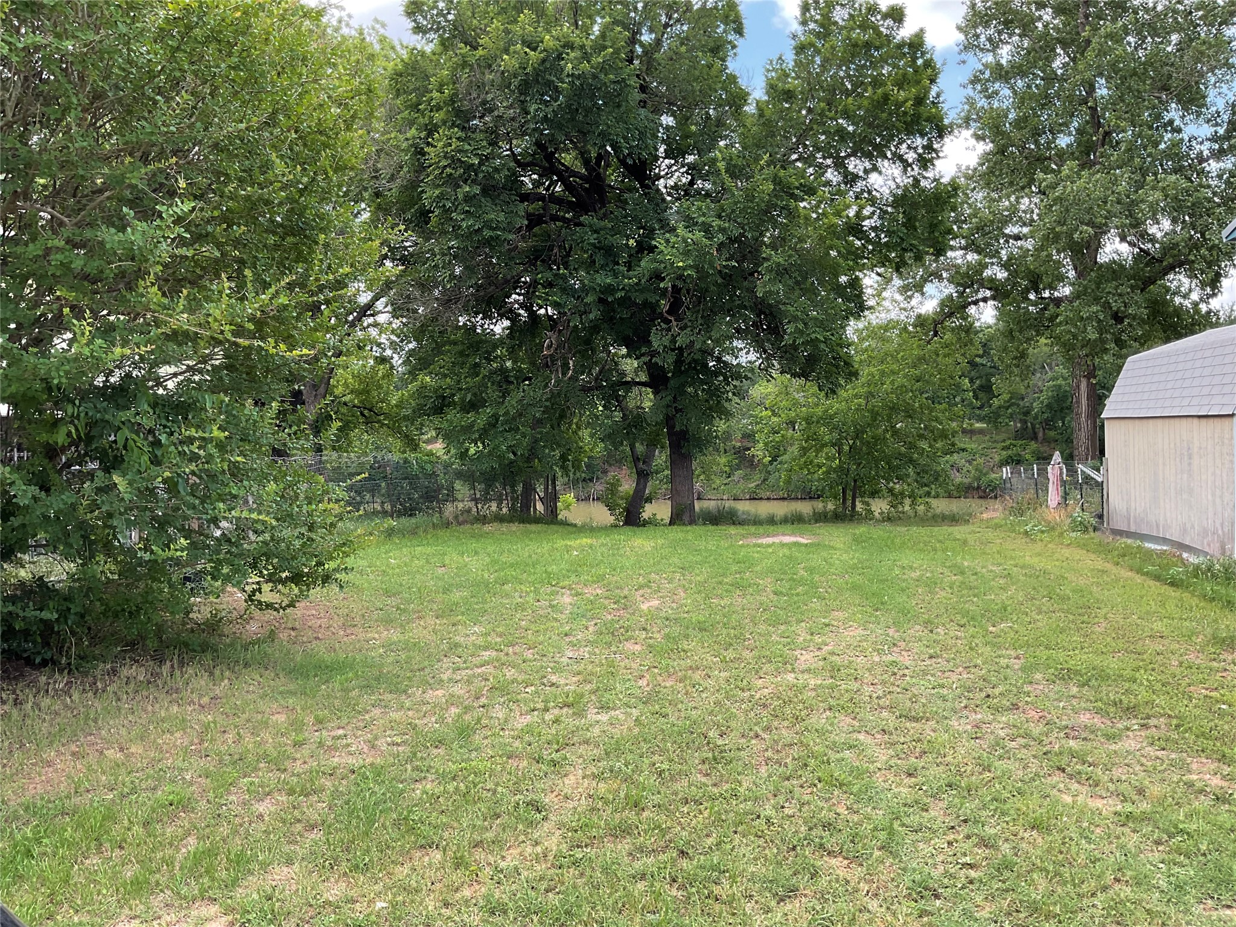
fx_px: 1035
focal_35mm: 29
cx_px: 618
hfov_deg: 61.7
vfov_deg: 48.2
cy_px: 464
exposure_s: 1/338
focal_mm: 3
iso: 16
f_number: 1.8
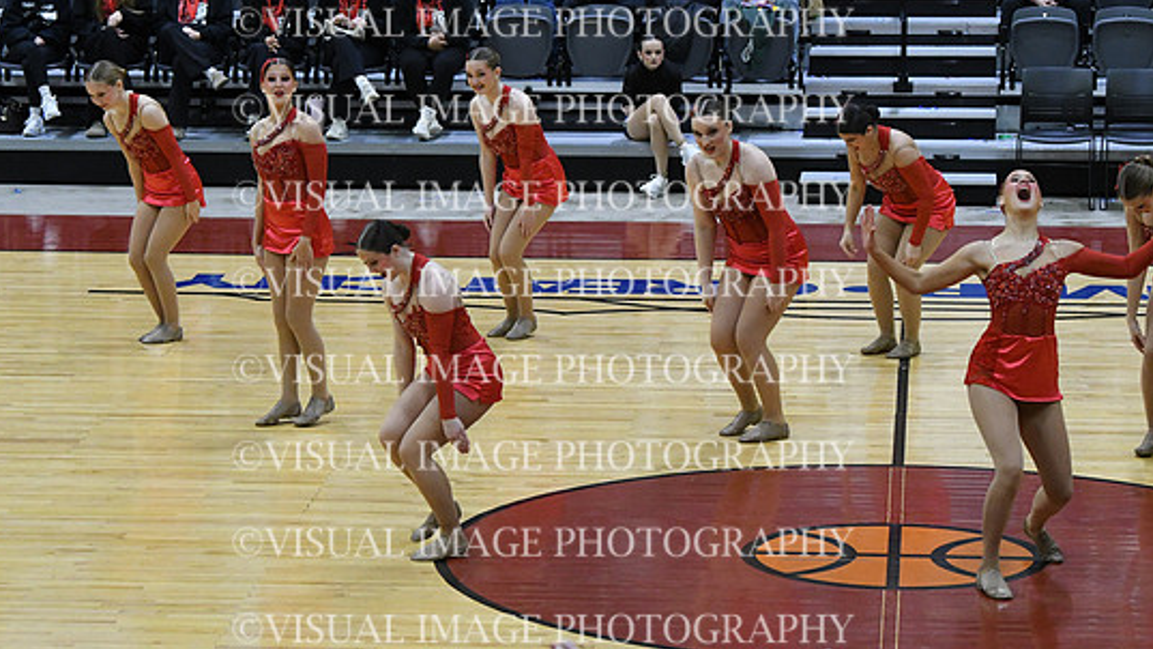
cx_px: 543
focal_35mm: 146
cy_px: 326
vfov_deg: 8.3
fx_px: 4463
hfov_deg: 14.7
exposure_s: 1/500
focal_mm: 86
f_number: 4
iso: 5000
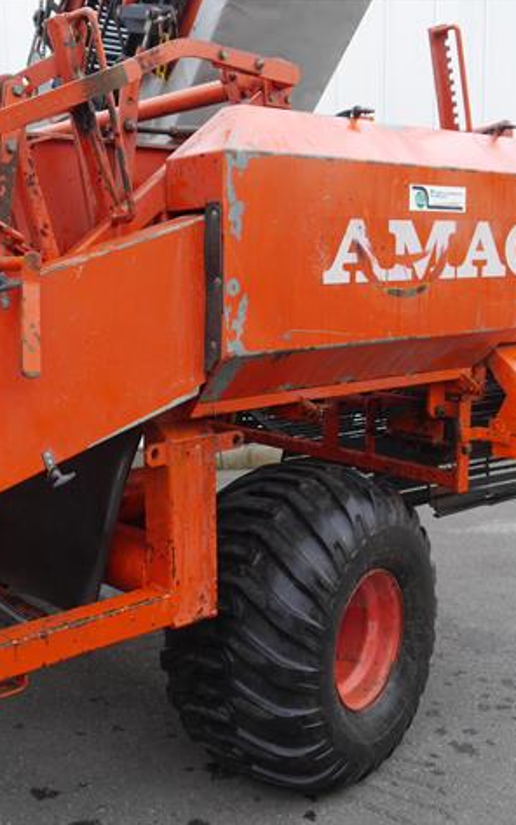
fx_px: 967
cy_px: 410
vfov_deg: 46.2
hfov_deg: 29.1
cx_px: 95
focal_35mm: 43
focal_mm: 15
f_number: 4.5
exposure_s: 1/125
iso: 160
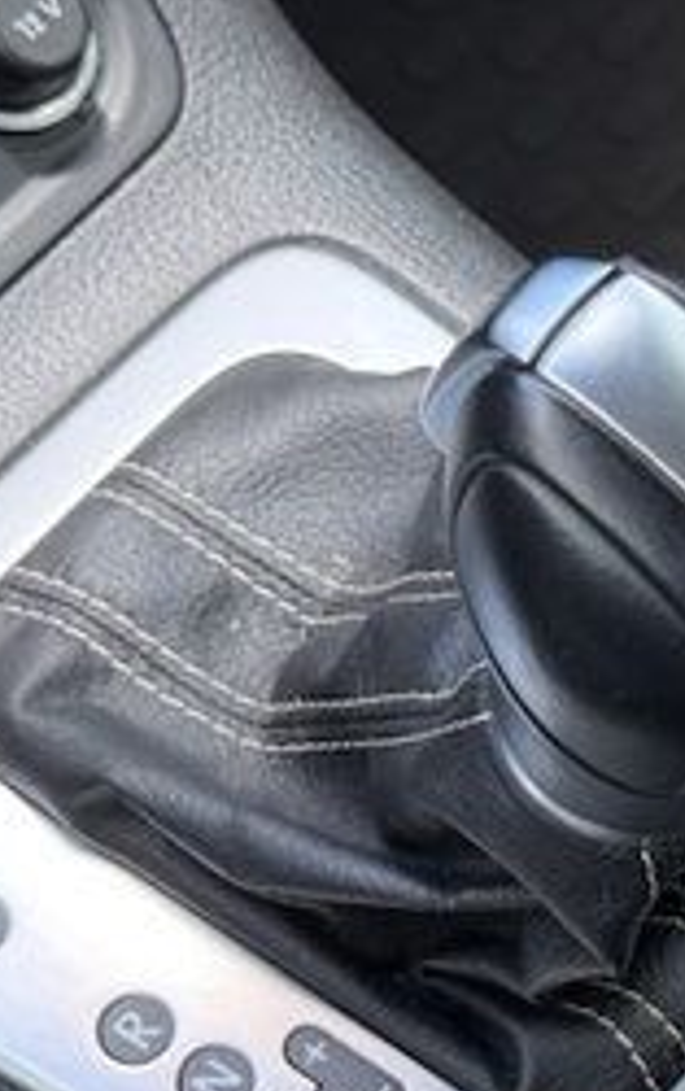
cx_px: 877
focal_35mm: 104
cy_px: 585
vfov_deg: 20.0
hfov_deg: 12.3
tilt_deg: -56.9
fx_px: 3096
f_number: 1.78
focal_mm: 6.76
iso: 64
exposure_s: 1/145
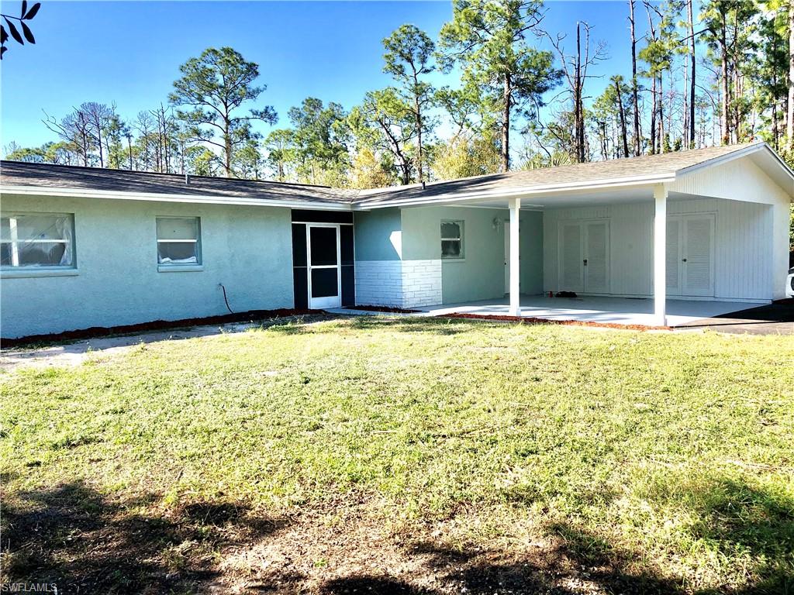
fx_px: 642
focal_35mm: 28
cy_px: 298
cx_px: 397
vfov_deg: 49.7
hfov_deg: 63.4
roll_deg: +1.2
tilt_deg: -3.6
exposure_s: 1/952
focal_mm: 4
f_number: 1.8
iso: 20
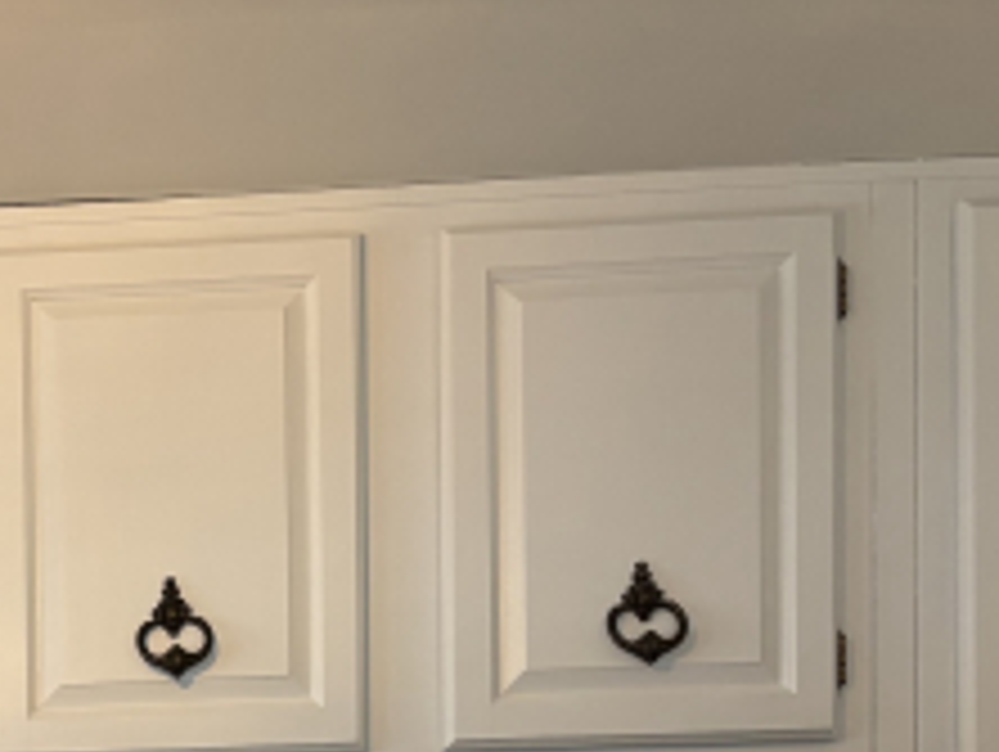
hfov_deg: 22.7
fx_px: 2253
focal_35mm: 78
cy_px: 1117
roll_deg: +1.1
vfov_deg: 17.2
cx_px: -250
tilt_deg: -1.9
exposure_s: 1/60
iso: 200
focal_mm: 5.96
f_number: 1.6
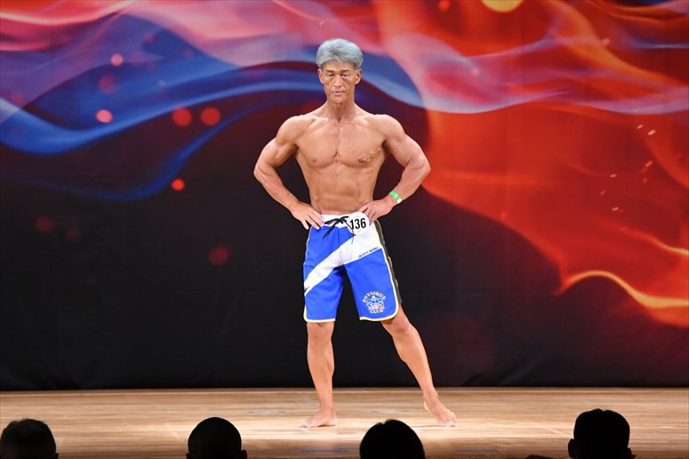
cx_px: 344
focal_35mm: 240
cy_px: 230
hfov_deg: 8.6
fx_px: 4591
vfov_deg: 5.7
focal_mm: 160
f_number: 5.6
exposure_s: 1/400
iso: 3200
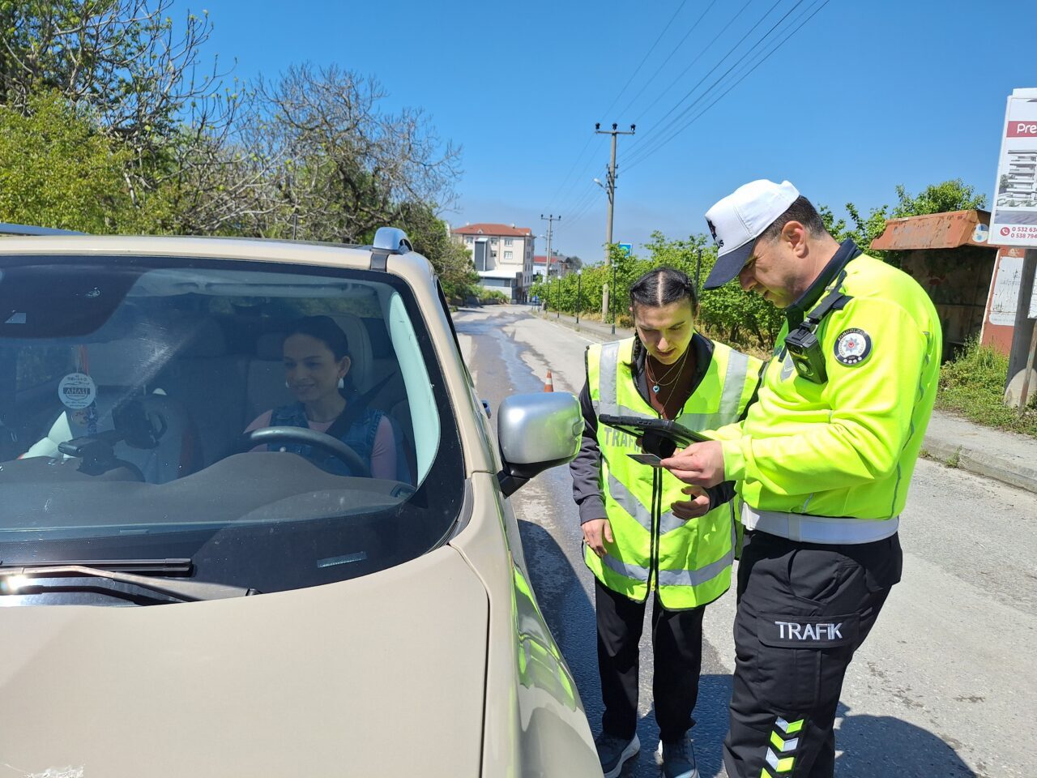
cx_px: 518
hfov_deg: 73.9
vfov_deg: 58.9
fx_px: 689
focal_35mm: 23
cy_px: 389
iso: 40
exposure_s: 1/2755
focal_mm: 5.54
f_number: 1.8
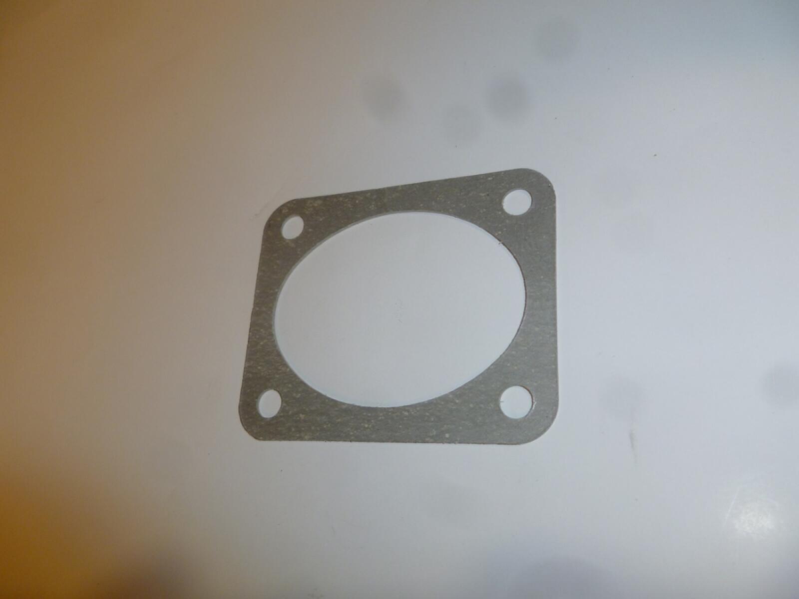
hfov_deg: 63.4
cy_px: 300
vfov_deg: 49.7
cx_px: 400
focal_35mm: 28
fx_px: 646
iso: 125
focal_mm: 5
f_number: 3.3
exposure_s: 1/30
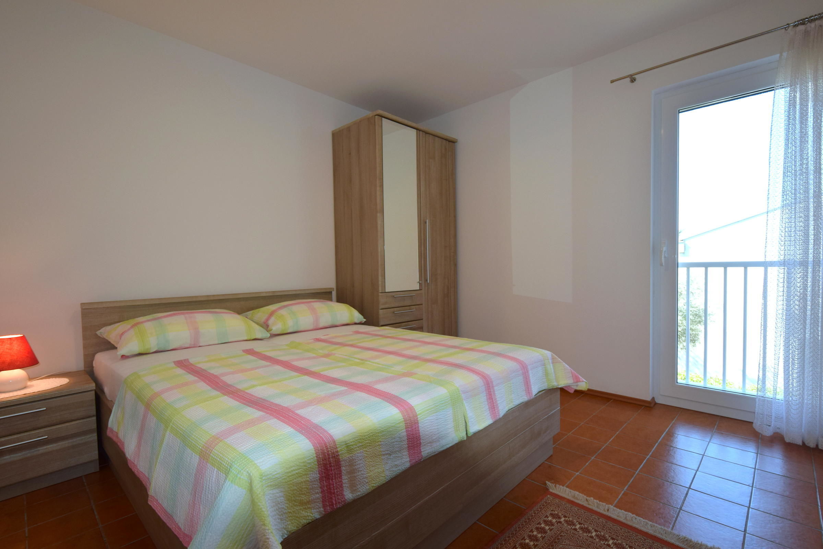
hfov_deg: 100.4
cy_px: 274
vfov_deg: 77.3
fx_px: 343
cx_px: 412
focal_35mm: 15
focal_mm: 10
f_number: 5.6
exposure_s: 1/125
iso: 250
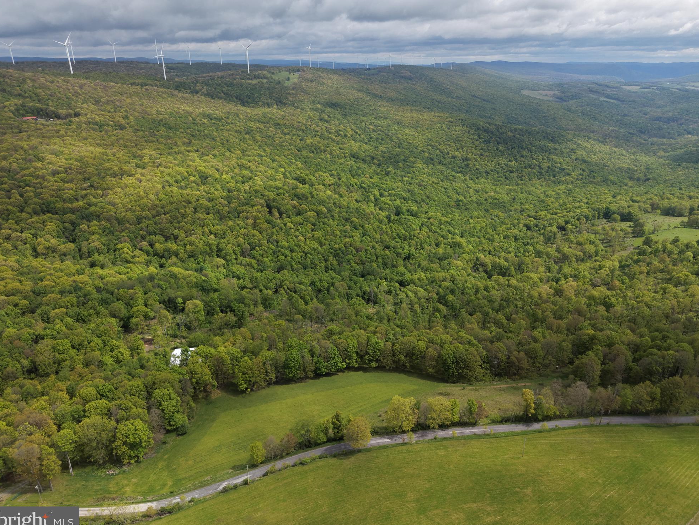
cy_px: 262
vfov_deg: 54.9
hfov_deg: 69.4
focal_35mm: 25
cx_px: 354
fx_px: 505
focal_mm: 8.67
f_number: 1.8
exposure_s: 1/4000
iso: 170
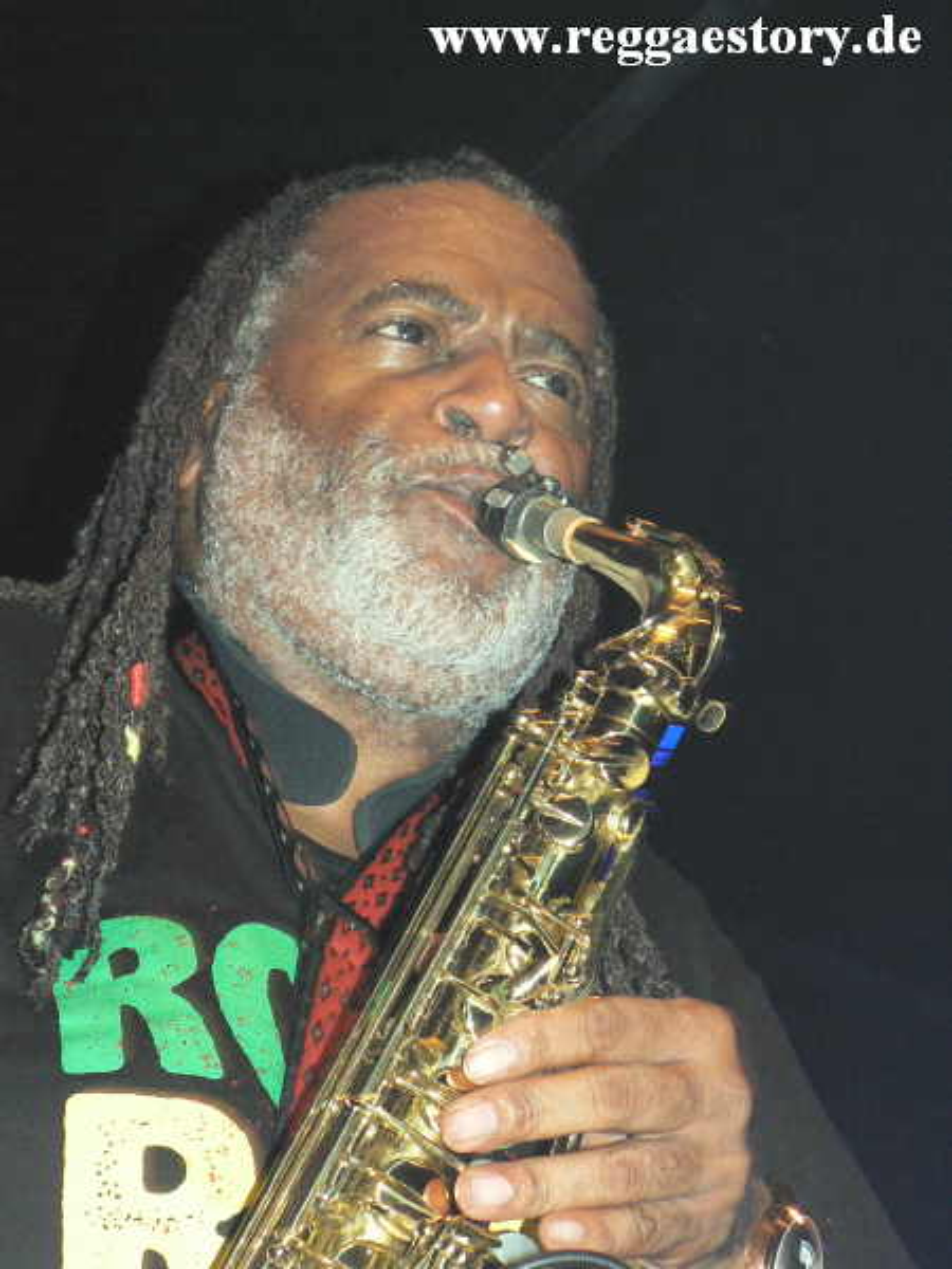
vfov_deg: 19.1
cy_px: 634
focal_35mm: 103
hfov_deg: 14.4
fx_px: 3777
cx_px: 476
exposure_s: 1/60
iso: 400
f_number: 3.2
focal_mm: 17.7
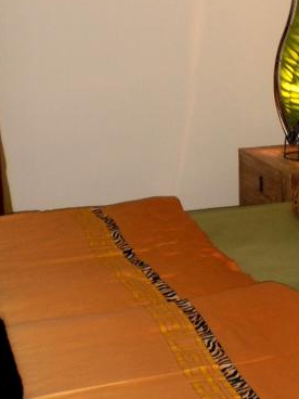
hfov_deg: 15.7
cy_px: 144
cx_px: 203
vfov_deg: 20.8
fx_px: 1083
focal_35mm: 94
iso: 125
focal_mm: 6.3
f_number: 3.1
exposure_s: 1/30
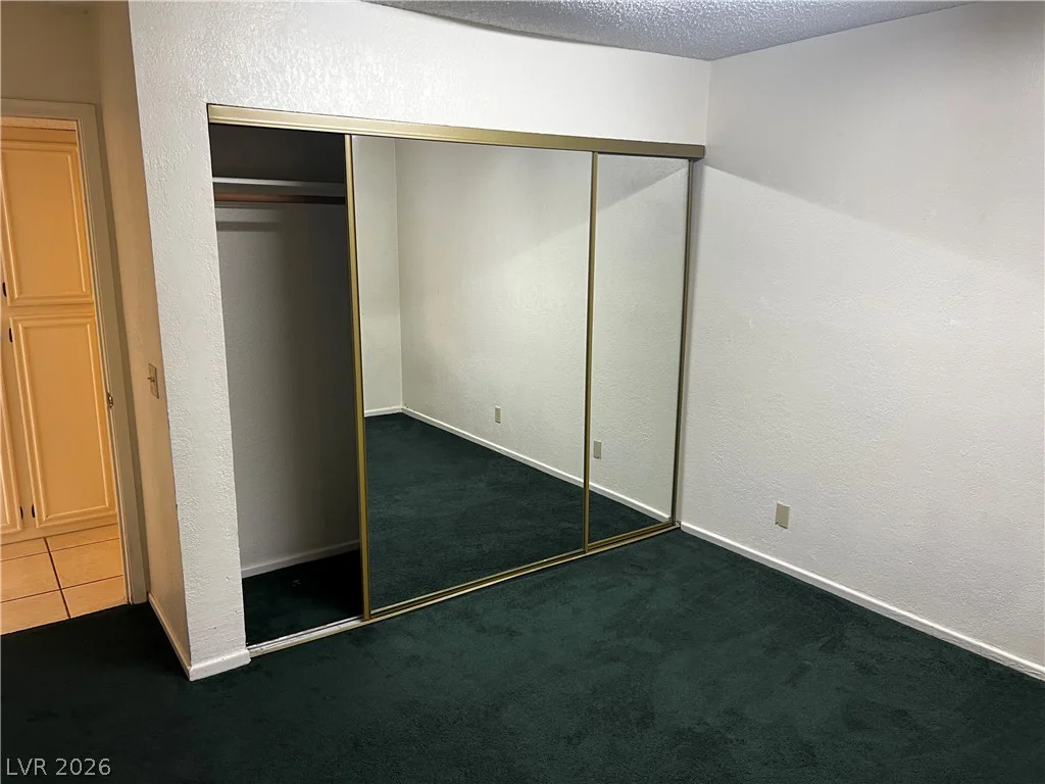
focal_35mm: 26
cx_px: 522
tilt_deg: -12.7
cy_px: 392
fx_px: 785
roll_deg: -0.4
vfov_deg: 53.1
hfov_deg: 67.3
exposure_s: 1/60
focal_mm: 5.7
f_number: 1.5
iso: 100
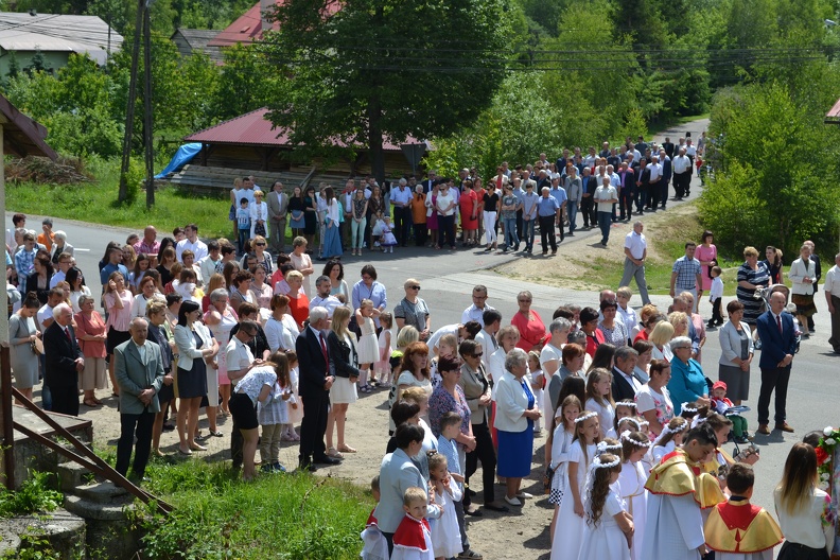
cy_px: 280
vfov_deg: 19.7
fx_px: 1610
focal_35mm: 69
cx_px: 420
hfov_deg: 29.2
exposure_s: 1/250
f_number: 7.1
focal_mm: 46
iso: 100
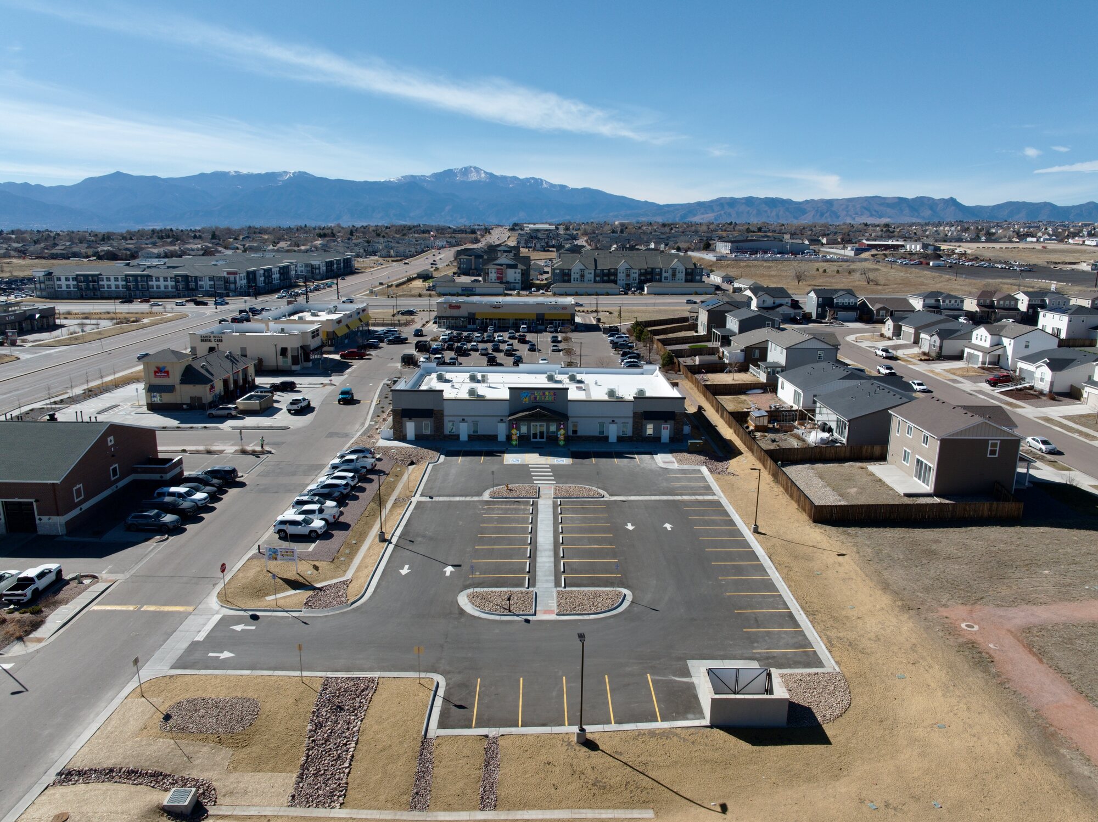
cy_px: 411
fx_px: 761
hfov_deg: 71.6
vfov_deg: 56.8
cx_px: 549
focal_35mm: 24
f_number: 8
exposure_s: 1/320
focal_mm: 12.29
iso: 100
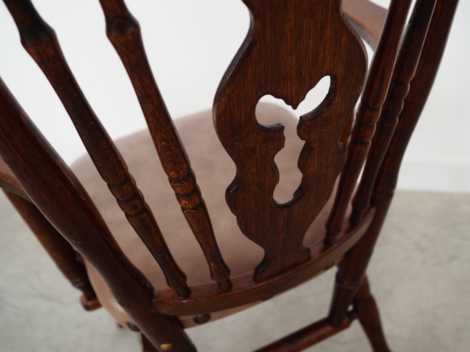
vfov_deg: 41.8
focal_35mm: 34
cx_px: 235
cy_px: 176
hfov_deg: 54.0
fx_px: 462
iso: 200
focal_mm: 17
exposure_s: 1/25
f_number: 2.5
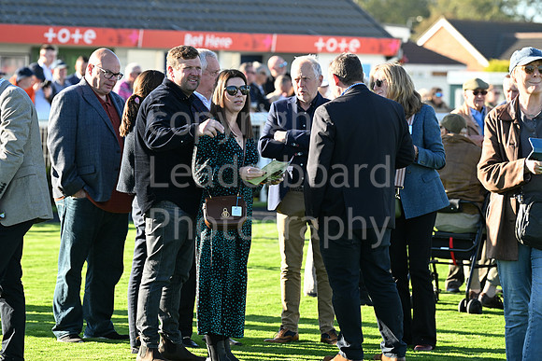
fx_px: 2711
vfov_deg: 7.6
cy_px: 180
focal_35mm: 180
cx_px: 271
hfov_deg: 11.4
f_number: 5.6
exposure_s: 1/400
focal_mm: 180
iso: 400
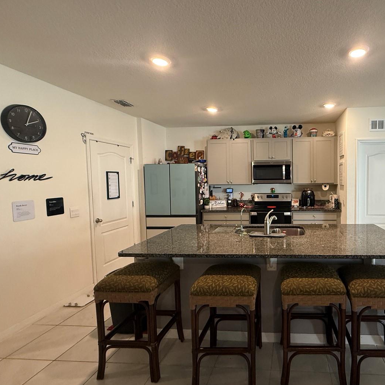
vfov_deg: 77.7
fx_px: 239
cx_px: 275
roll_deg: +1.0
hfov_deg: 73.7
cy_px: 191
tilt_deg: -3.1
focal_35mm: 19
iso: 250
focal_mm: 2.22
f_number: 2.2
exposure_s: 1/60
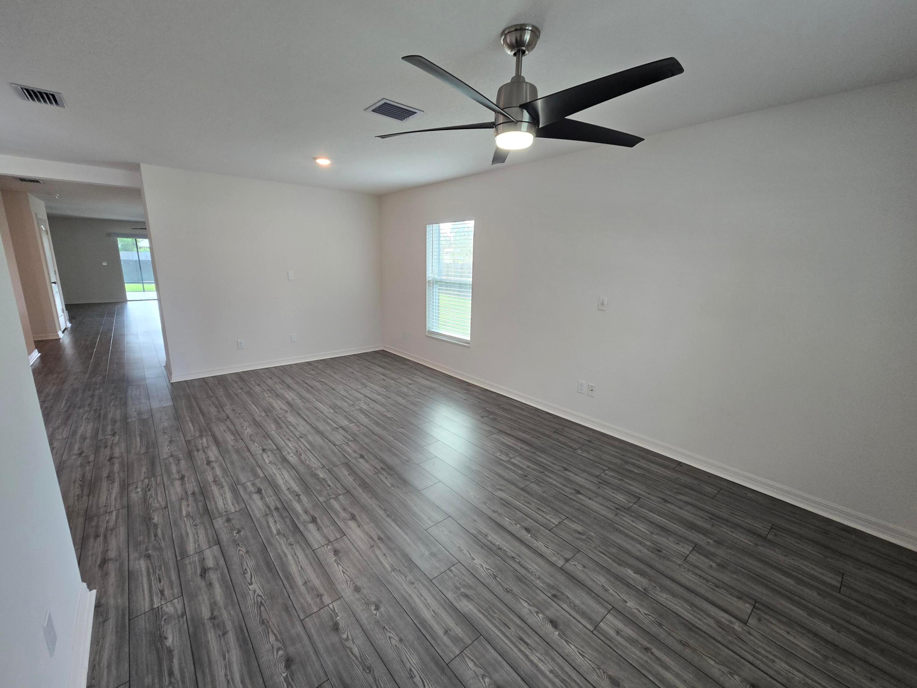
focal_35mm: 13
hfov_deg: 106.2
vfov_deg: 89.9
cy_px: 344
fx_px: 344
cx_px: 458
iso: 100
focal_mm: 2.2
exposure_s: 1/60
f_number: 2.2
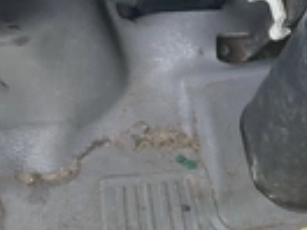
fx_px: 780
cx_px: 370
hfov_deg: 20.8
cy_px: 91
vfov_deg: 16.8
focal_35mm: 88
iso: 32
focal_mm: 3
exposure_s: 1/172
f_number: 1.8
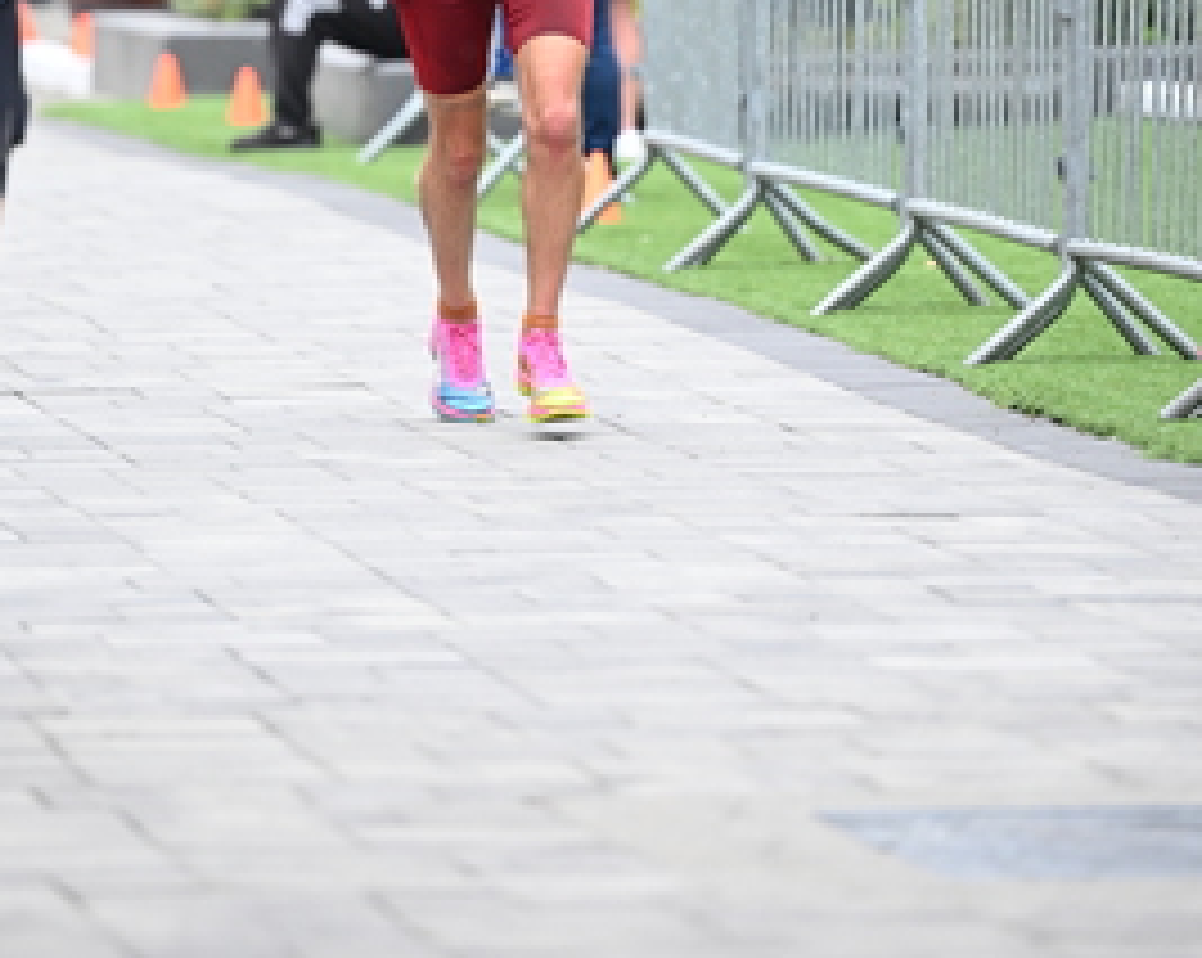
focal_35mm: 339
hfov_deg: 5.7
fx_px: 12047
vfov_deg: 4.6
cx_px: 601
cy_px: 13
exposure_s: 1/1250
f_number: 2.8
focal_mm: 175
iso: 1600
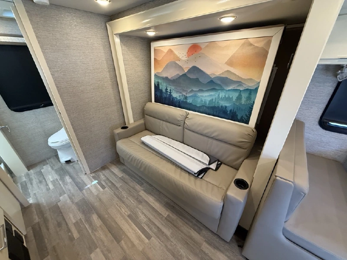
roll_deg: +1.8
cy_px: 130
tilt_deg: -26.9
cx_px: 174
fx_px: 140
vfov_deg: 85.7
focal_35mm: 14
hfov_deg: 102.1
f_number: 2.2
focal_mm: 2.22
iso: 320
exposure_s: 1/99
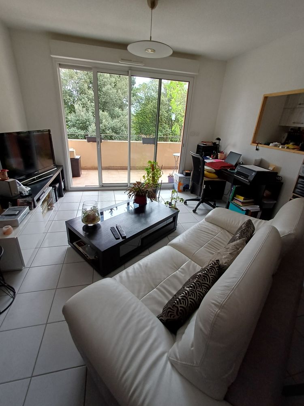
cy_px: 203
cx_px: 152
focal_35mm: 16
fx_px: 187
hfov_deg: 78.1
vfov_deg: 94.5
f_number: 2.2
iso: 80
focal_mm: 1.64
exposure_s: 1/100
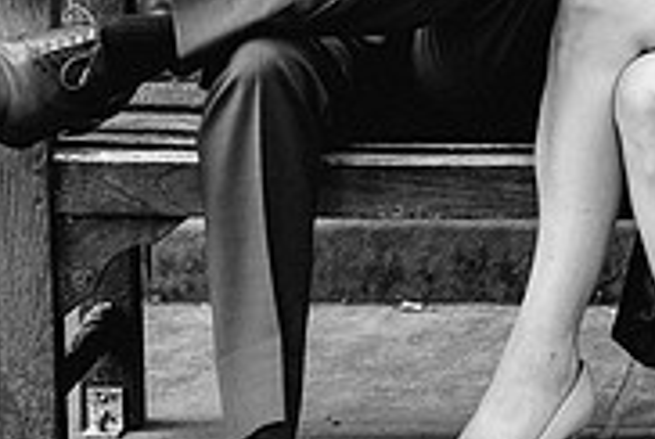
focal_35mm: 316
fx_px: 5759
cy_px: -194
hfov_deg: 6.5
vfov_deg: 4.3
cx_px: 417
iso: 800
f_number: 3.2
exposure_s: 1/400
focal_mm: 90
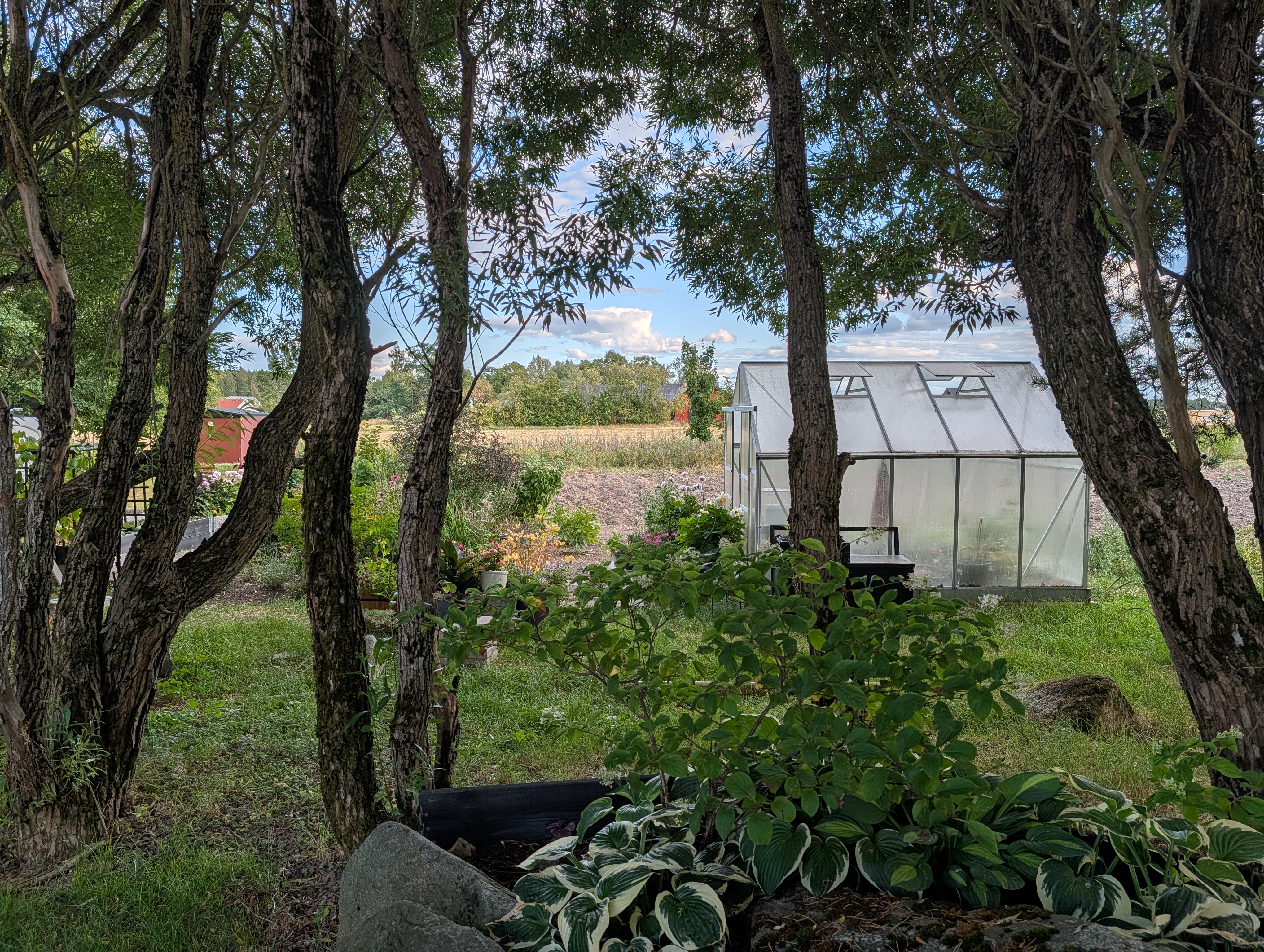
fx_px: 878
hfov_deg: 71.5
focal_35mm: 24
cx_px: 632
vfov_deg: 56.9
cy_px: 476
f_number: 1.68
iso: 18
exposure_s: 1/3155
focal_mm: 6.9
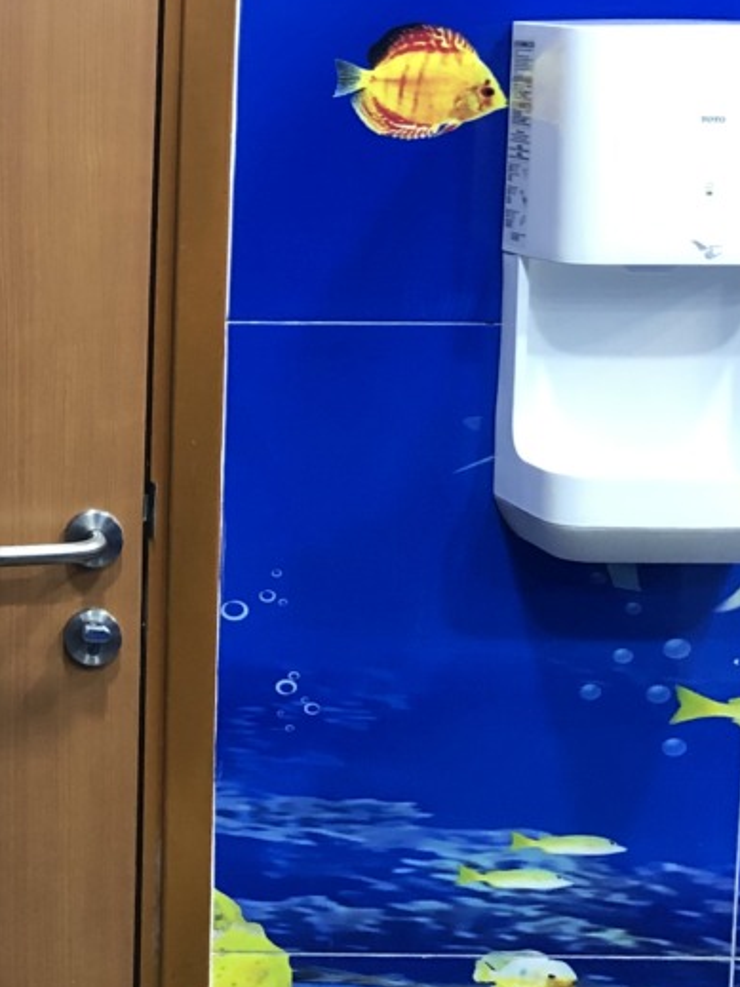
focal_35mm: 81
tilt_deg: -7.2
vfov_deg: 24.0
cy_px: 340
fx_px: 2310
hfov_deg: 17.1
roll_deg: -0.1
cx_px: -243
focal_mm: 3.99
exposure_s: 1/15
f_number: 1.8
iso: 50
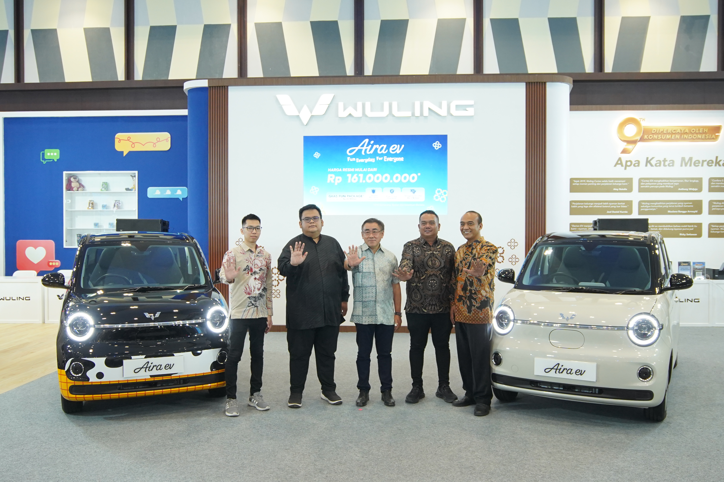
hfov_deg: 65.5
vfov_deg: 46.4
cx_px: 362
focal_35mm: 28
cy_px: 241
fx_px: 563
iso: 2000
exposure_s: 1/160
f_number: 4
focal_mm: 19
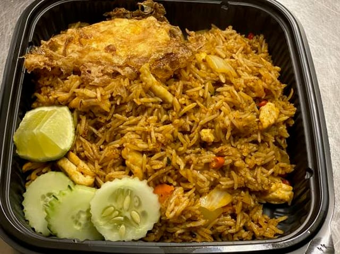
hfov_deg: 36.8
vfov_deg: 28.0
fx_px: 510
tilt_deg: -58.2
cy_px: 127
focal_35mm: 52
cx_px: 170
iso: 250
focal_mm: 6
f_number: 2
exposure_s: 1/40
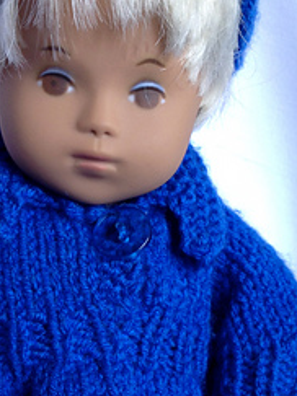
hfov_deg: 20.3
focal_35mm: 72
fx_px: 824
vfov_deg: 27.0
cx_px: 81
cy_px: 225
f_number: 2.4
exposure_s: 1/40
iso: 64
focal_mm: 4.28
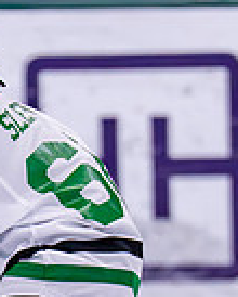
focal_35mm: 1303
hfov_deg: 1.2
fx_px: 11447
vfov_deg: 1.5
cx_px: 44
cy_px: 336
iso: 2500
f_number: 2.8
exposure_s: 1/1250
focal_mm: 191
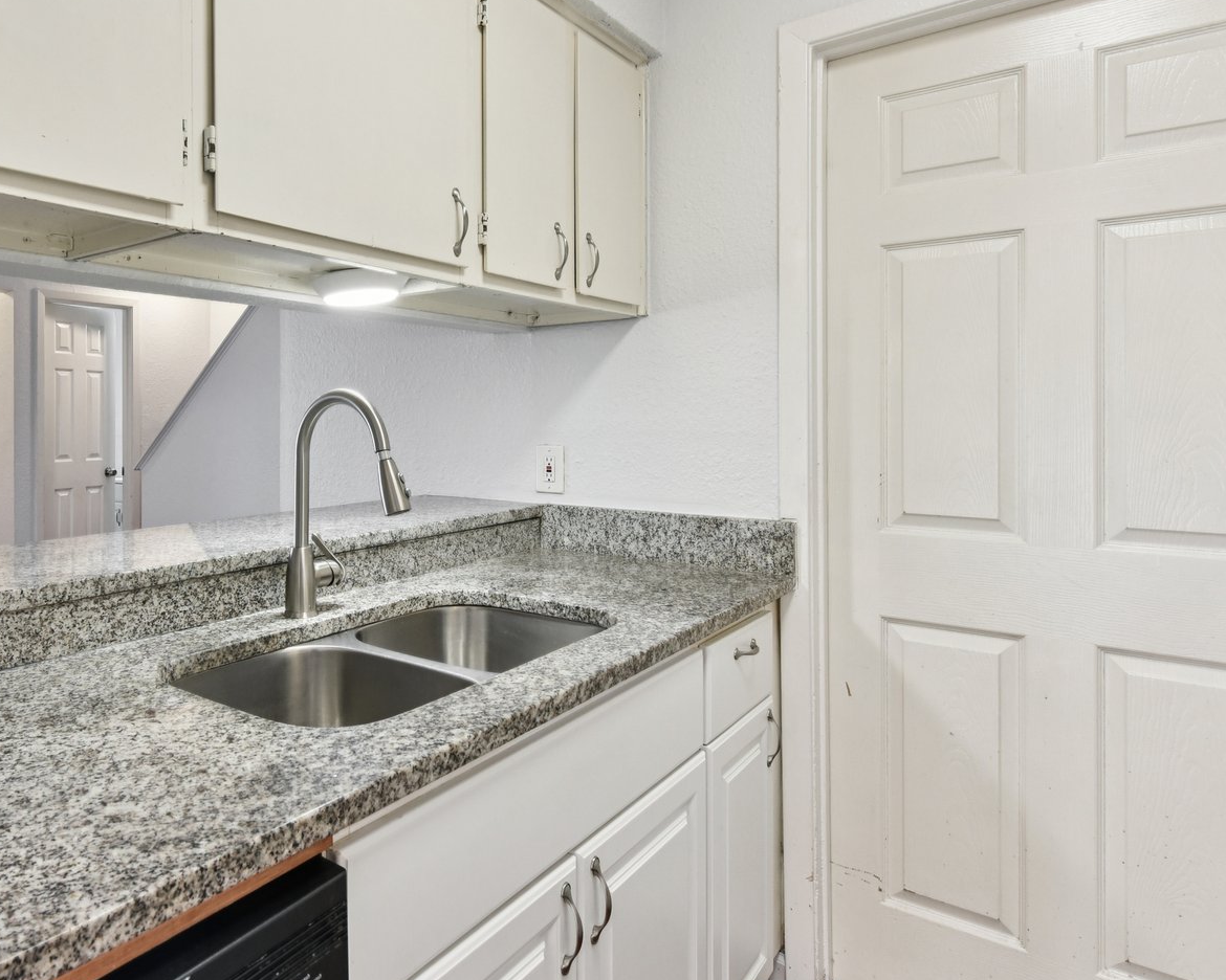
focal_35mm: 23
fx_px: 835
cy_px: 415
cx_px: 372
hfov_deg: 69.7
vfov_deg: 60.6
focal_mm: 14
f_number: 9
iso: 250
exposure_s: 1/15
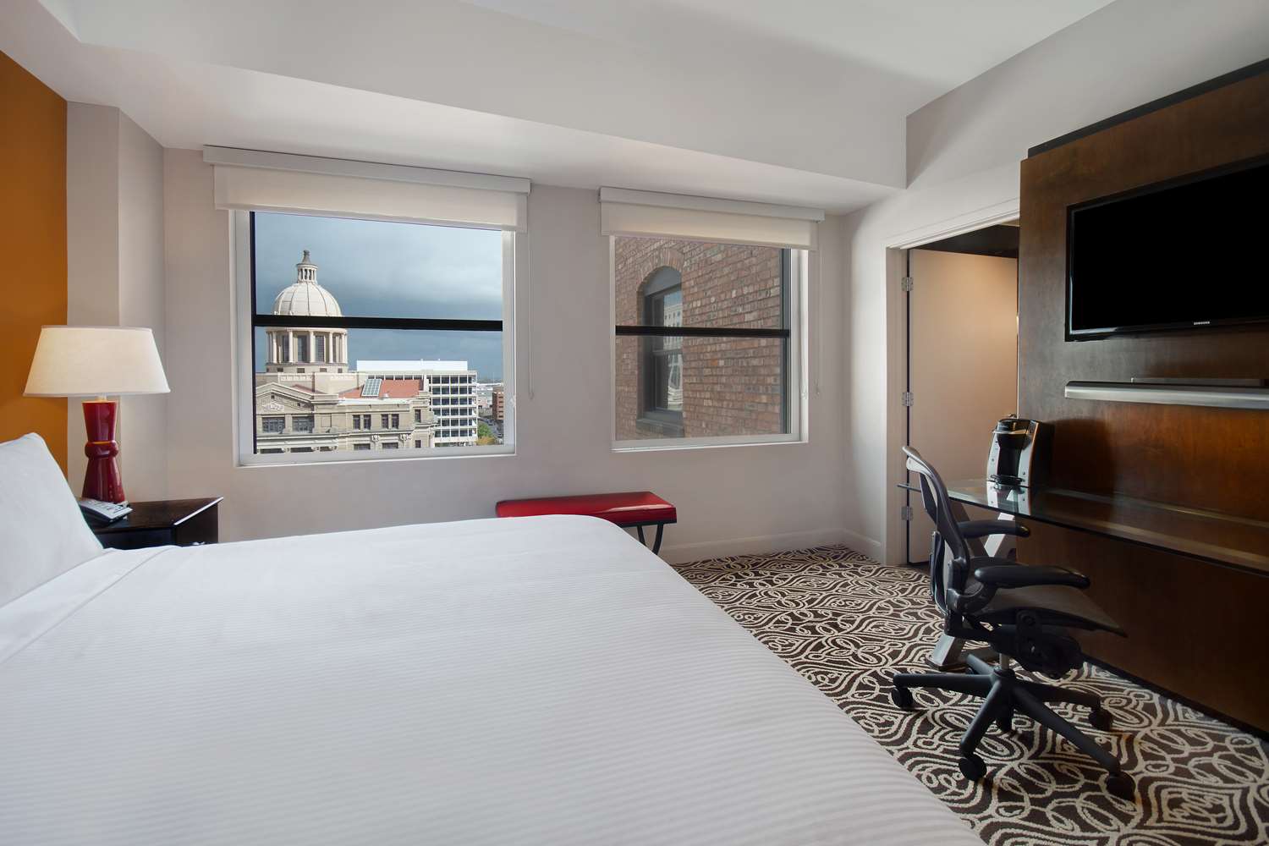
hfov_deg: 100.4
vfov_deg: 77.3
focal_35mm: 15
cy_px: 423
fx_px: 529
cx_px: 634
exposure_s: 1/100
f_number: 7.1
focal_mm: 10
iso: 250
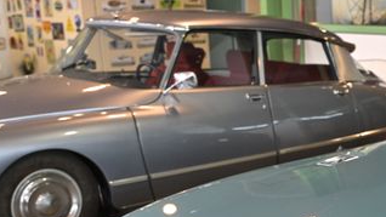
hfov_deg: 27.3
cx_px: 404
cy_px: 217
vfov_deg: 16.4
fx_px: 737
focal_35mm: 72
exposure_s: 1/30
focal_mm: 28
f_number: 3.5
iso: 1600
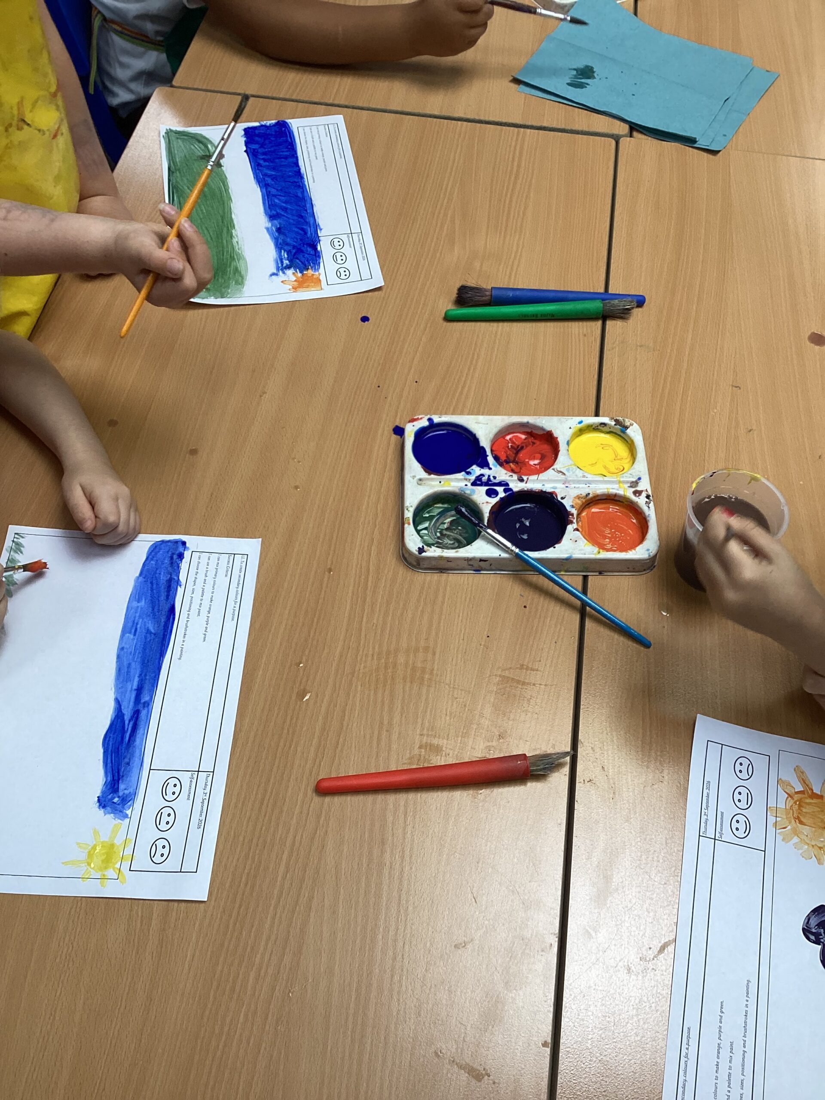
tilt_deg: -56.5
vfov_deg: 58.4
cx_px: 412
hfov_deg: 45.4
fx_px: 985
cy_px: 550
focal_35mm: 31
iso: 64
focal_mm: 3.3
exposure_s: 1/60
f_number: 2.4
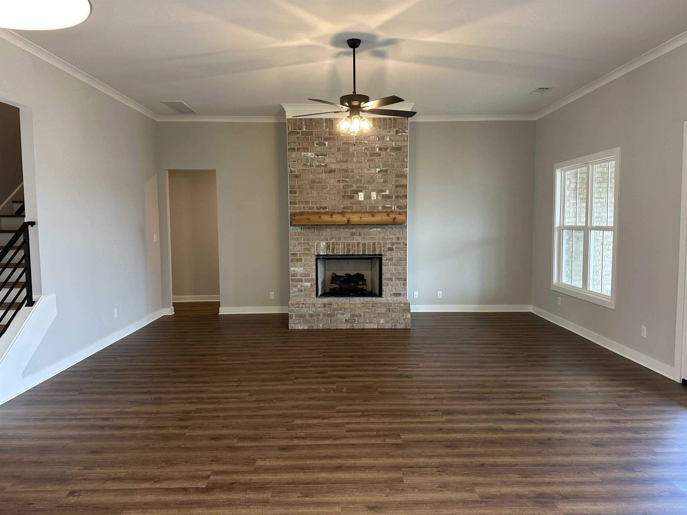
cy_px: 258
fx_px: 476
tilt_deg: -3.3
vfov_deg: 56.8
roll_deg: +0.6
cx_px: 344
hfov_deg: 71.6
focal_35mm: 24
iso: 125
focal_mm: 6.86
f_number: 1.78
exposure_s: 1/60
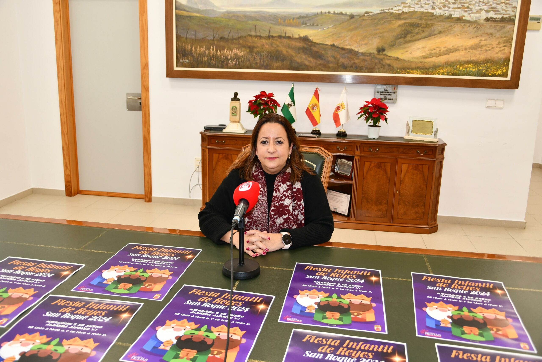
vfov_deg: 42.3
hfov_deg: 60.3
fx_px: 467
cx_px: 271
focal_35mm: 31
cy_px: 181
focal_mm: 21
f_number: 3.8
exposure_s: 1/80
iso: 400
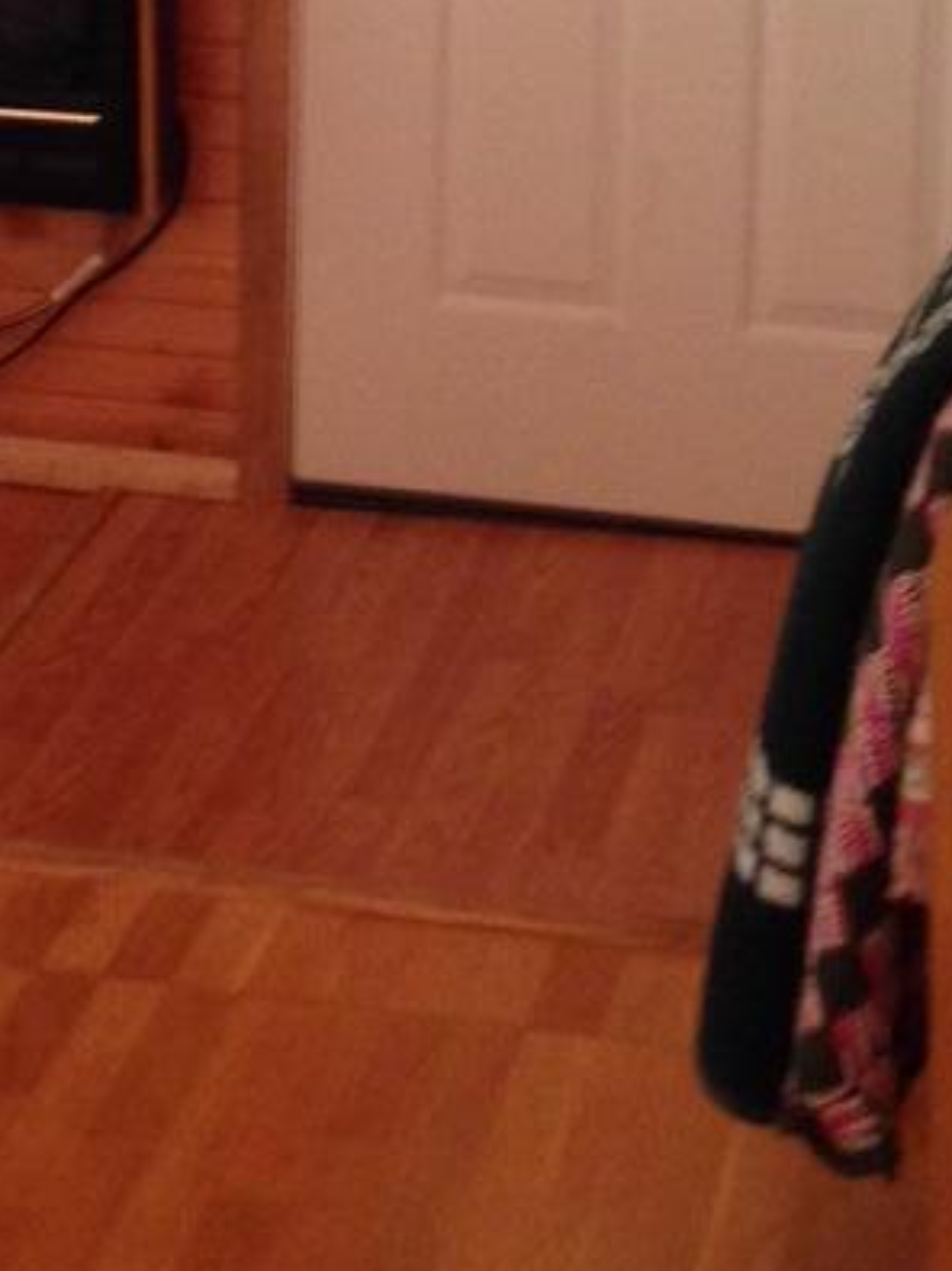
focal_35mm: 107
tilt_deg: -12.4
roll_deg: -1.6
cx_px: 199
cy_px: -158
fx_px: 3926
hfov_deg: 13.8
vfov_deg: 17.7
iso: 250
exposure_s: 1/20
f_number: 2.4
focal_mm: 4.12
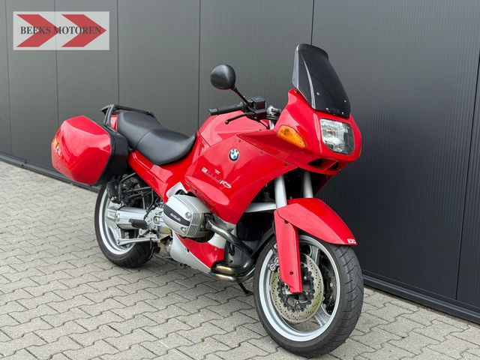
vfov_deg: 30.3
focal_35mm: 48
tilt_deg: -10.6
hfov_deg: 39.7
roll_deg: -1.5
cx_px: 240
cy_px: 180
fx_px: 666
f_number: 1.78
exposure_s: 1/1222
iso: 80
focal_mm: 6.76
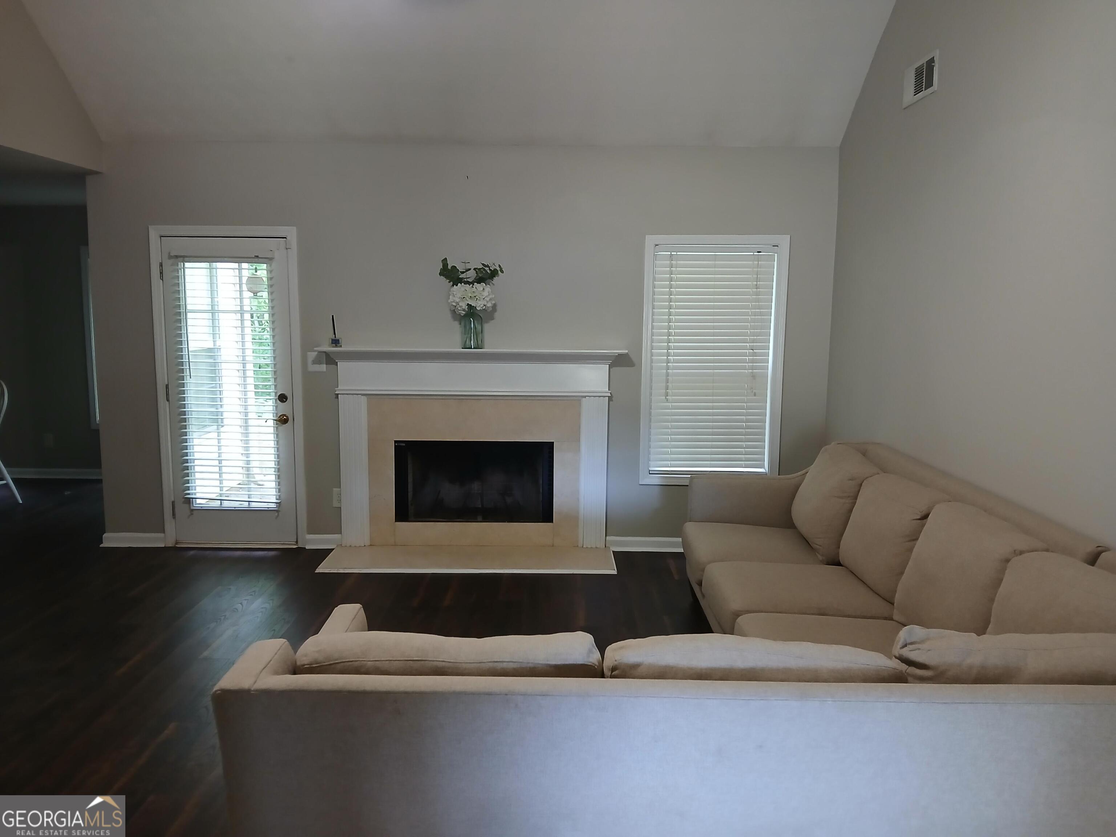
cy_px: 418
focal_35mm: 26
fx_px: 838
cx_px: 558
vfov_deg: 53.1
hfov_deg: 67.3
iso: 250
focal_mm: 3.98
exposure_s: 1/24
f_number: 1.8
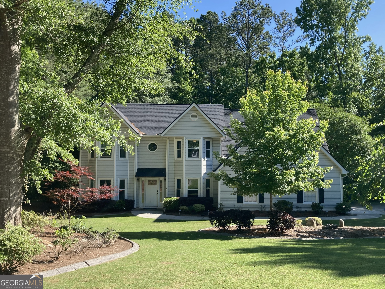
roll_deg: +0.3
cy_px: 144
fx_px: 311
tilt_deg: +3.3
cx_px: 192
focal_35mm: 28
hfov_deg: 63.4
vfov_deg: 49.8
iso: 20
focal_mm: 3.99
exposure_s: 1/694
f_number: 1.8
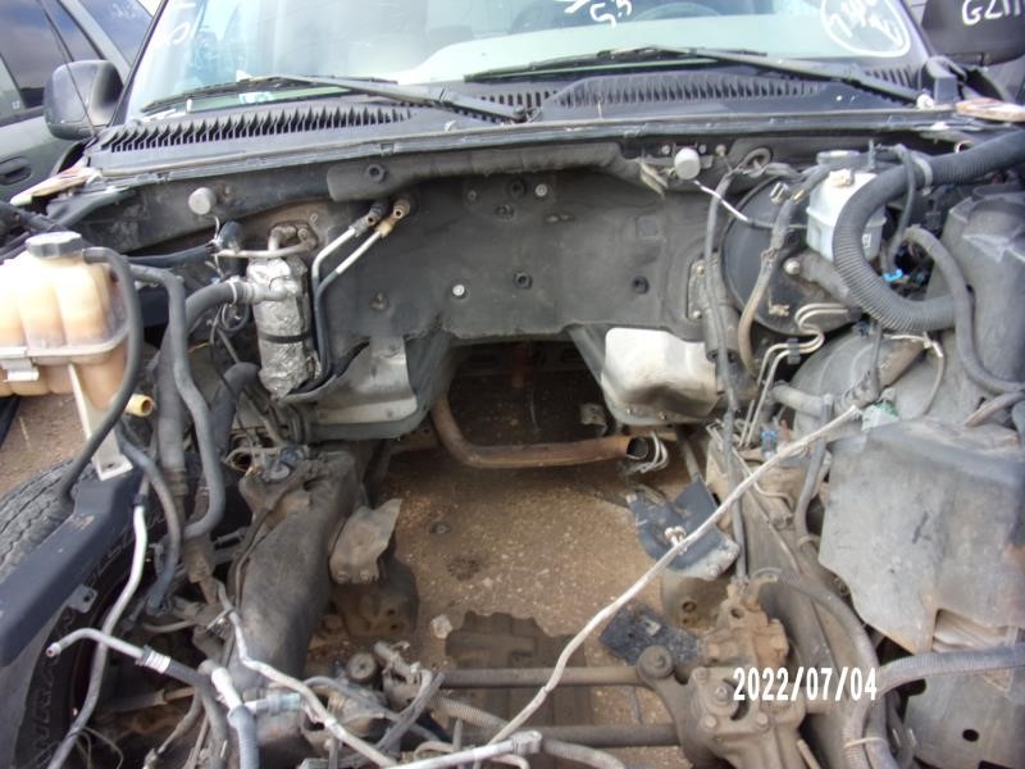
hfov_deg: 71.6
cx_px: 512
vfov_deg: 56.8
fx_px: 711
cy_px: 384
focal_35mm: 24
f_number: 3.3
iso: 80
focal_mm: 4.3
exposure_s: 1/160
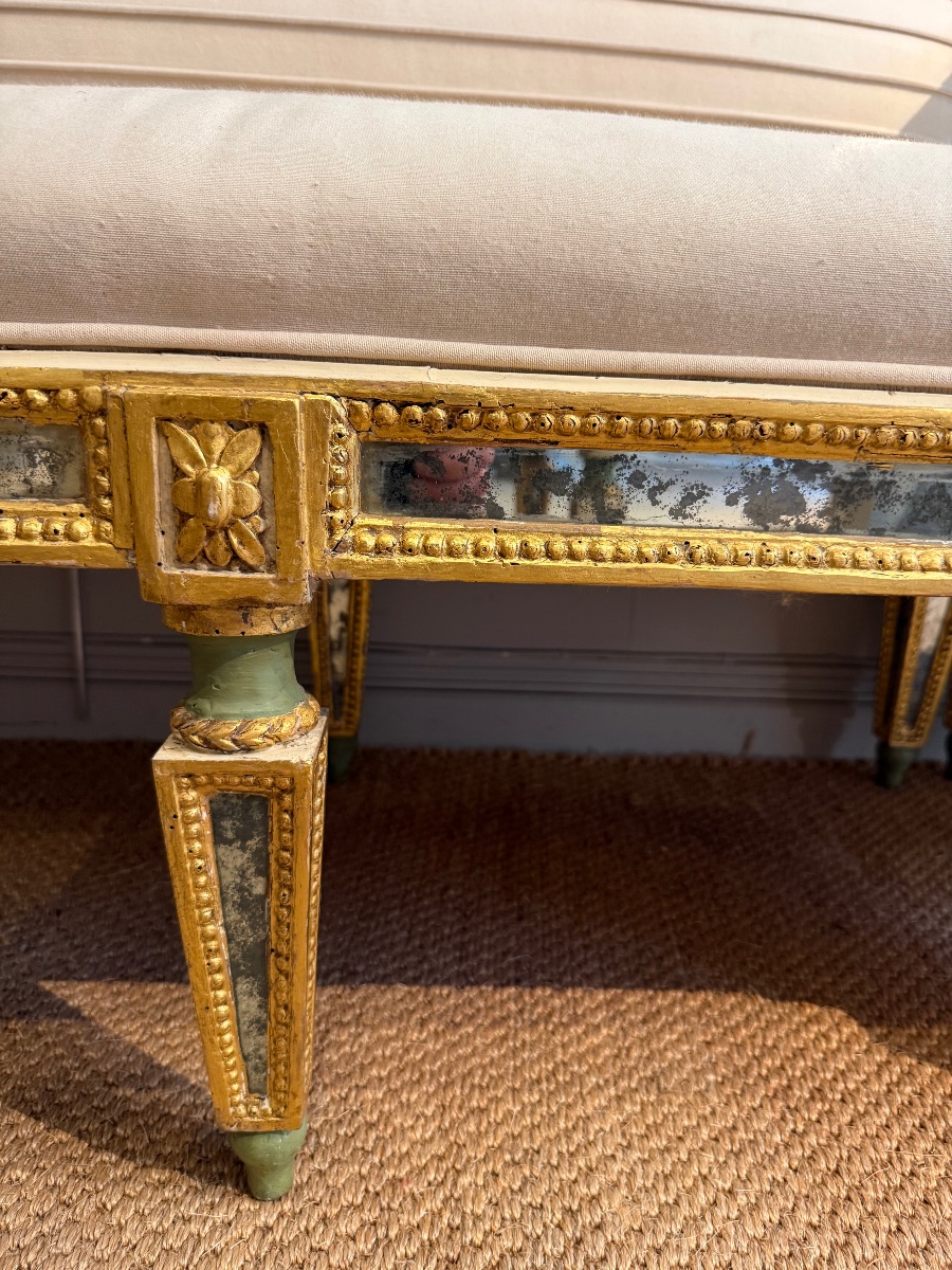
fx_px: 880
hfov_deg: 56.8
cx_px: 476
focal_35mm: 24
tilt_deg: -15.5
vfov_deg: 71.6
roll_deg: -2.9
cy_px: 635
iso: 250
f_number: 1.78
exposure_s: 1/50
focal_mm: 6.76
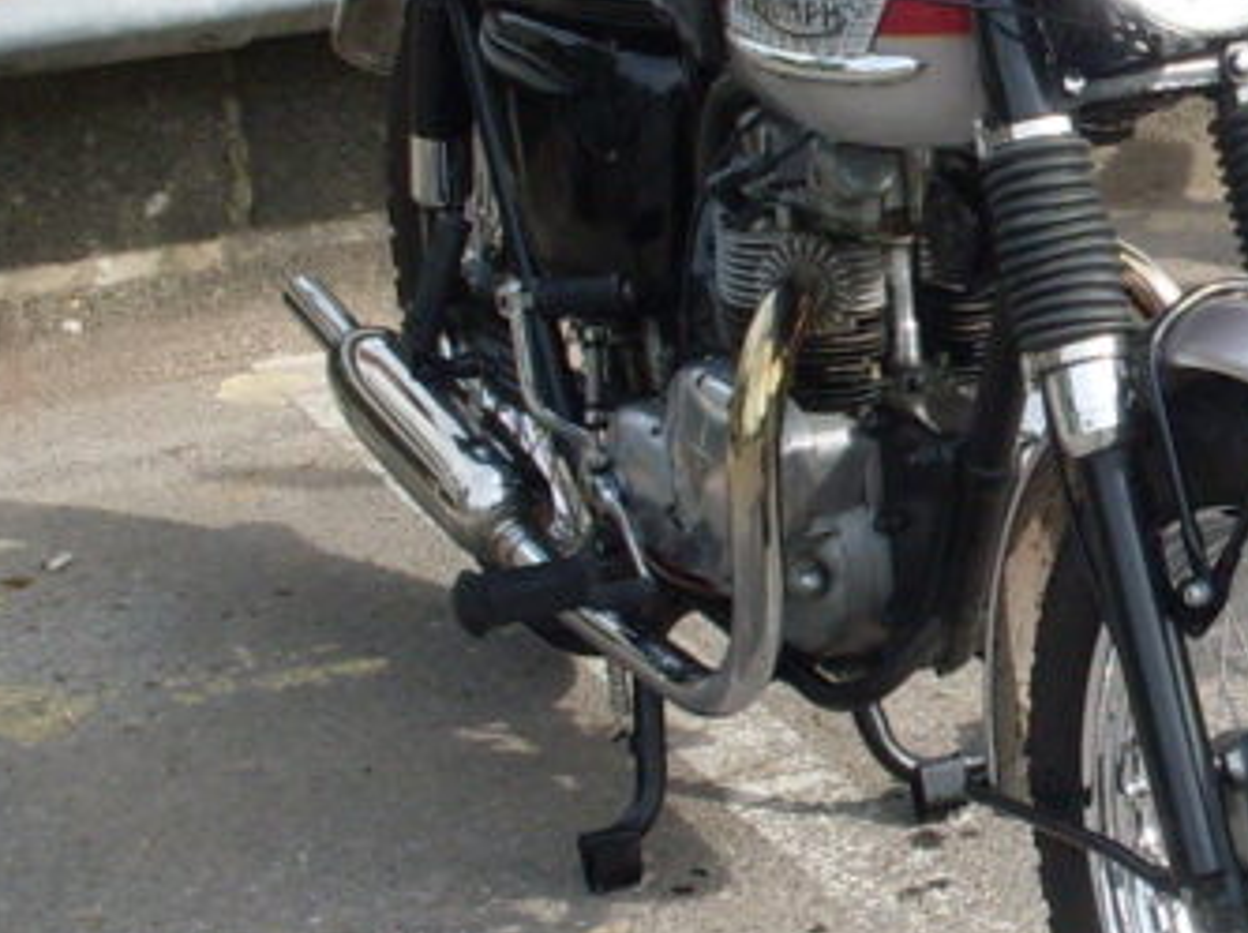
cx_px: 1720
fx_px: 4214
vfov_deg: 12.6
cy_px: 352
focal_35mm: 117
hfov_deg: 15.8
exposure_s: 1/125
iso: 80
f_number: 8.4
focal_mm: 6.3
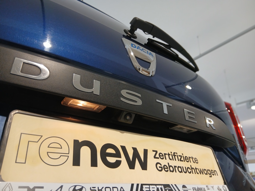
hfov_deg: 67.3
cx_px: 128
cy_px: 96
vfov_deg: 53.1
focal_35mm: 26
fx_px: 192
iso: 100
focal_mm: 3.98
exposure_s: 1/50
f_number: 1.8
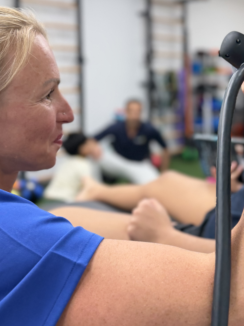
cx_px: 203
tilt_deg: -6.0
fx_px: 442
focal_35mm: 47
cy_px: 121
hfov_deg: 30.0
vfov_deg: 40.1
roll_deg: +0.1
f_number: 1.78
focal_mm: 6.76
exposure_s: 1/156
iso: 200
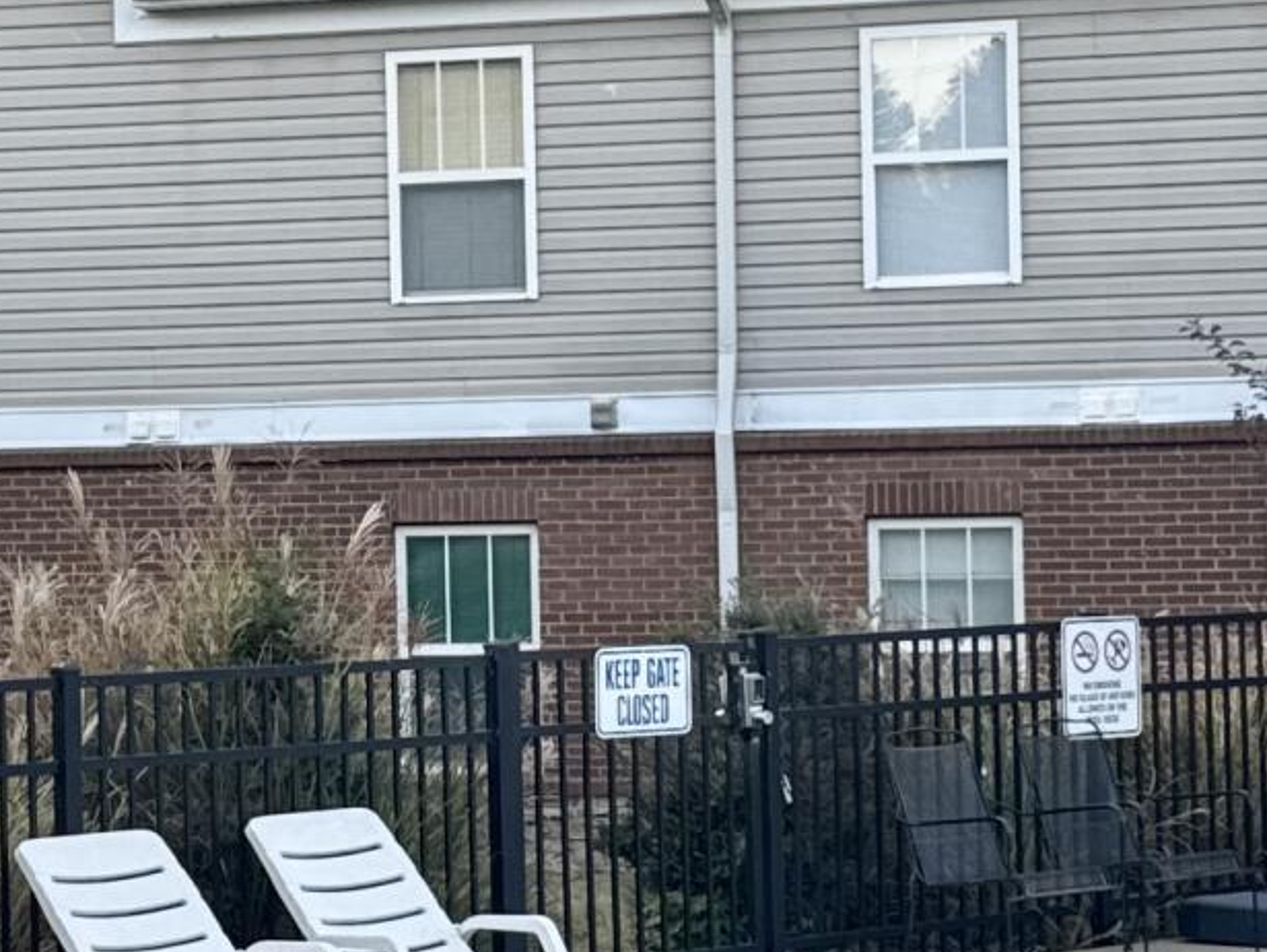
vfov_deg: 12.7
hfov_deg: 16.8
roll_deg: +1.6
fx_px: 4285
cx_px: 439
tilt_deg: -2.5
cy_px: 563
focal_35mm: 117
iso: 64
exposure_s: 1/264
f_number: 1.78
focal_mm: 6.76
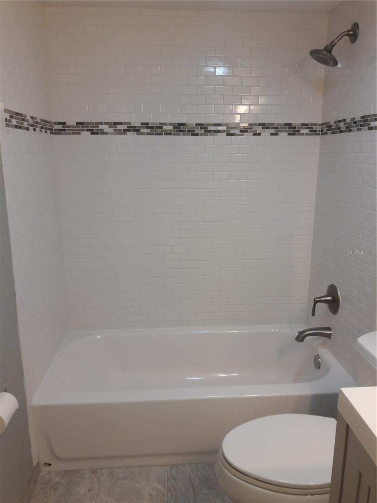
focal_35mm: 28
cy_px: 252
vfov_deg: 63.4
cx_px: 188
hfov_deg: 49.7
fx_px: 407
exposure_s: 1/30
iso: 50
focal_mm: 3.7
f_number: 1.9
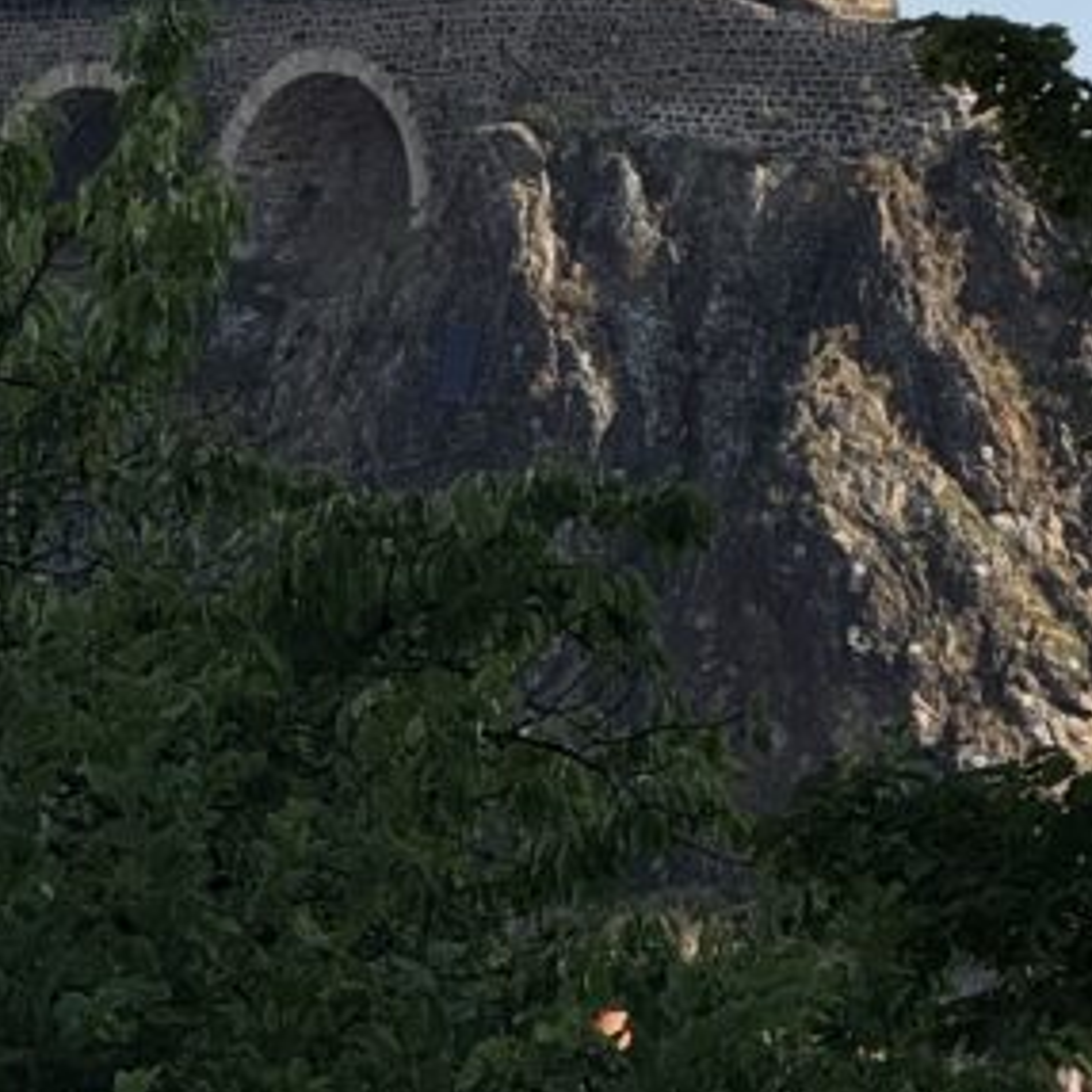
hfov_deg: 4.6
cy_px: -347
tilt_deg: +5.7
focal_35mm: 380
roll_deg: -1.6
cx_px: 328
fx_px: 13562
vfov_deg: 4.6
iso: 50
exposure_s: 1/2083
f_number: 2.8
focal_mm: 15.66
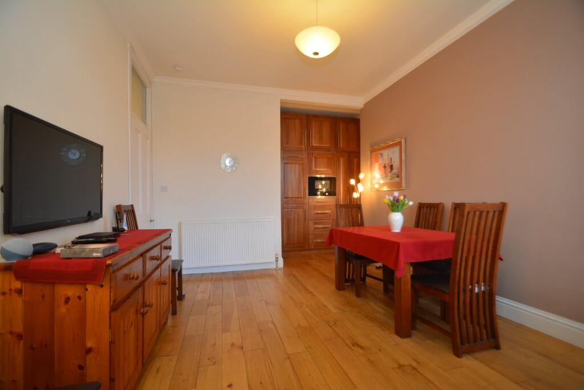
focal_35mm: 15
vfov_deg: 77.4
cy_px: 195
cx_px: 292
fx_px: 243
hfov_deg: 100.4
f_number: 4
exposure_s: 1/60
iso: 560
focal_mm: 10
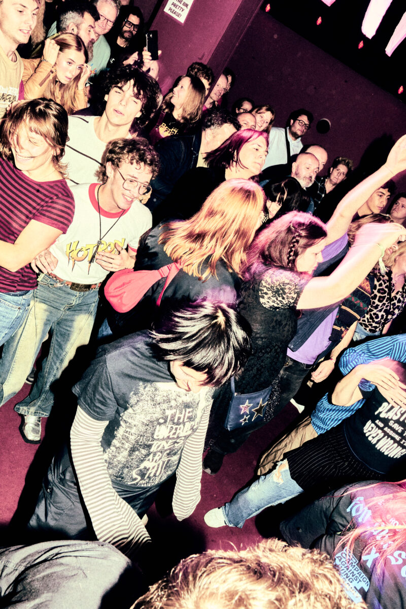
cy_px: 304
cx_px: 203
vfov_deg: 58.7
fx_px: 541
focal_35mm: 32
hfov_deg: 41.1
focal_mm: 32
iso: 2500
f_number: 18
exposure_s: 1/10
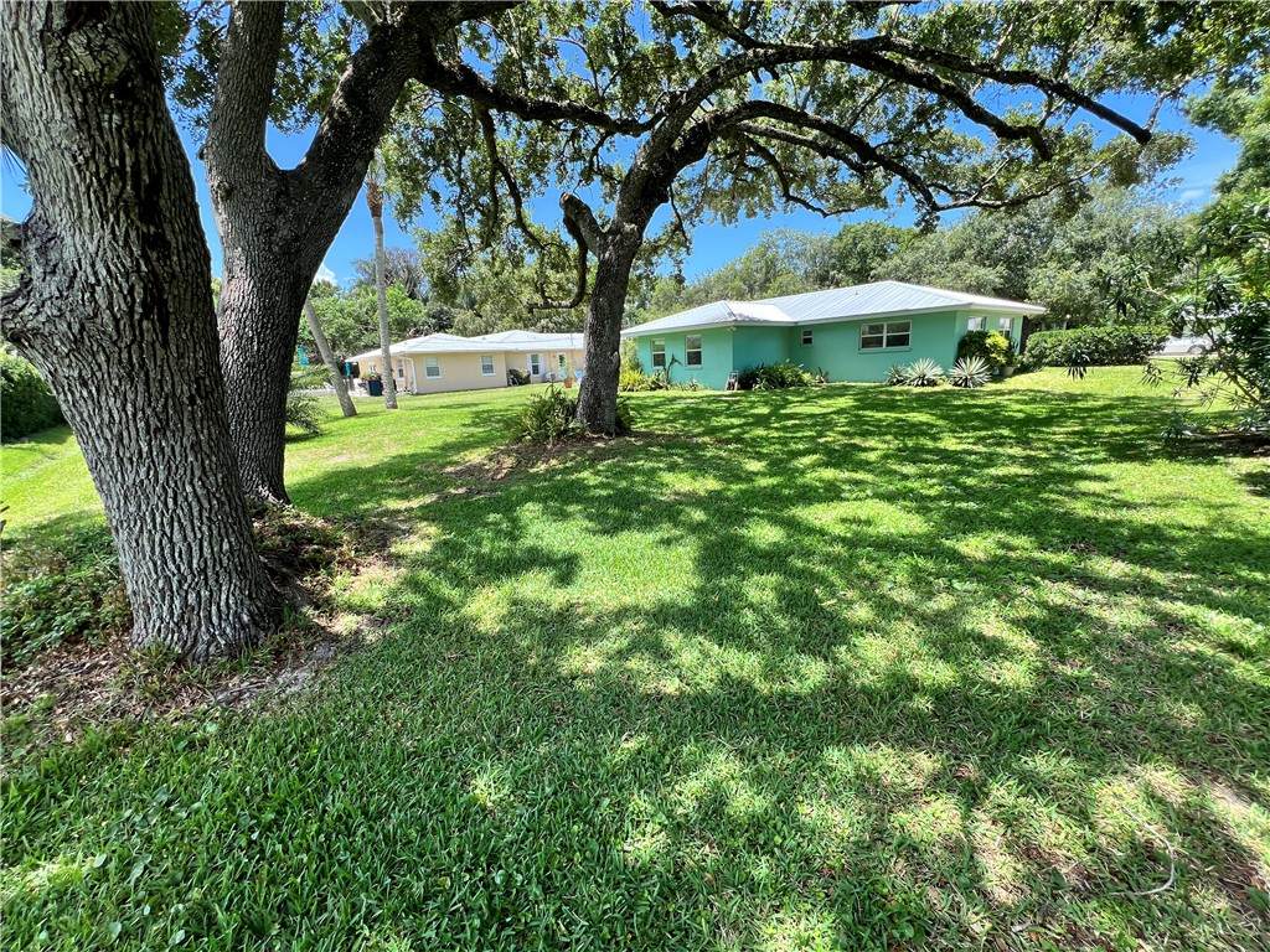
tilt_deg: -11.9
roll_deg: +3.6
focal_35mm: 13
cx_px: 635
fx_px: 477
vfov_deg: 89.9
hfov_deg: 106.2
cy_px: 476
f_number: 1.8
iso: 32
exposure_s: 1/421
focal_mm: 1.57
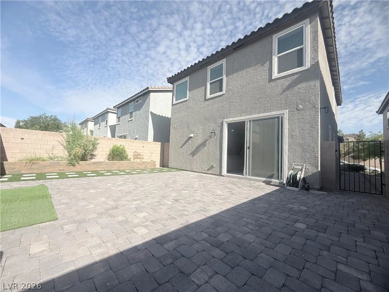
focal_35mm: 14
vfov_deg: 85.7
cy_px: 146
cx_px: 194
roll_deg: -1.7
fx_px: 157
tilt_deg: +4.4
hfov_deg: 102.1
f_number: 2.2
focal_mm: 2.22
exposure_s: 1/2320
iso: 50
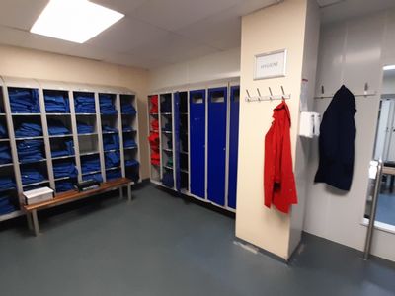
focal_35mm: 13
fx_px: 148
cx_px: 198
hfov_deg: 106.2
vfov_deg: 89.9
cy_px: 148
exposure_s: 1/33
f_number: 2.2
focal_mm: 1.42
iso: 200
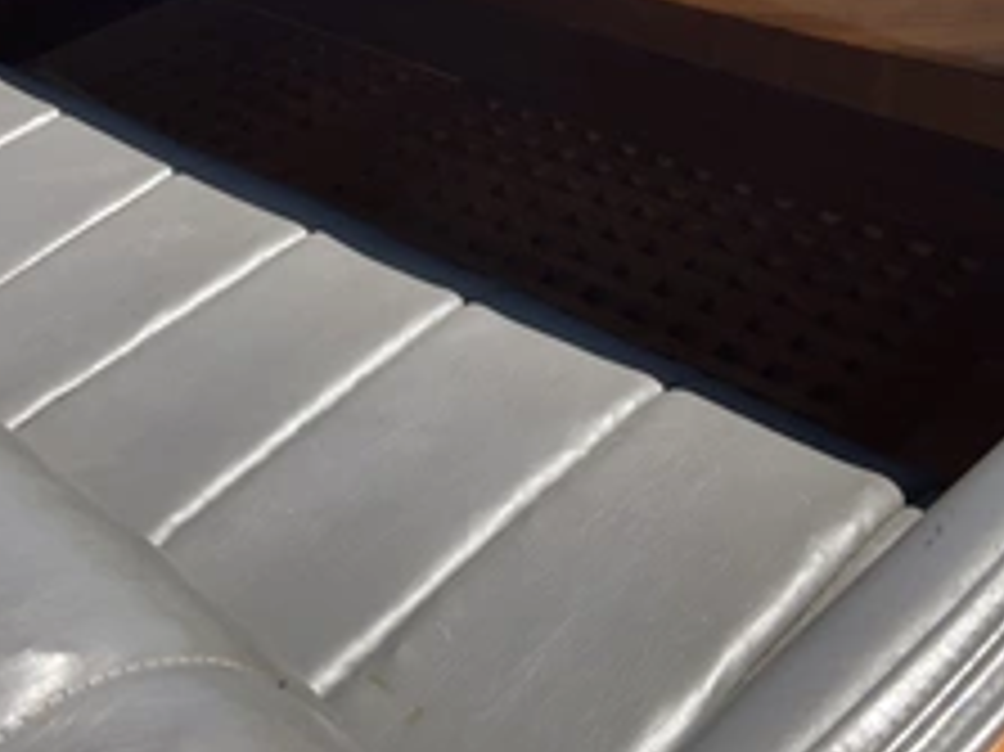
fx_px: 1507
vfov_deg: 27.2
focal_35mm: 52
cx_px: 468
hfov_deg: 36.8
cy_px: 104
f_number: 1.8
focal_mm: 3
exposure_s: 1/944
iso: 25
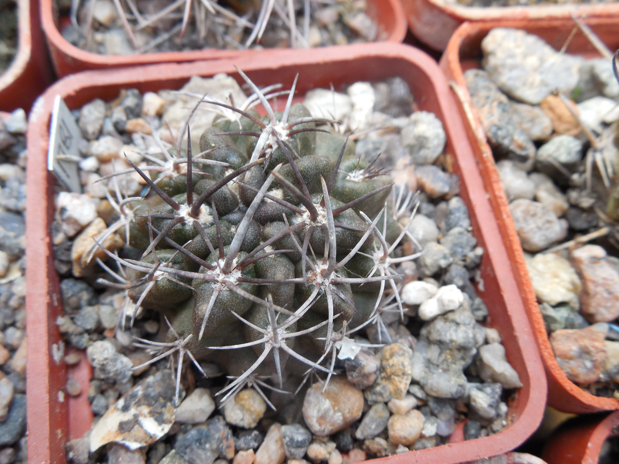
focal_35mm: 32
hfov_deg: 56.8
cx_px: 305
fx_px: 572
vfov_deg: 44.2
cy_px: 236
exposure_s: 1/40
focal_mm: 5.6
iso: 125
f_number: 3.6
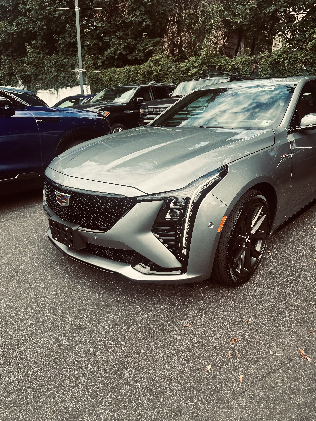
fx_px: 292
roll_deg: -0.5
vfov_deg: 71.6
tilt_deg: -16.0
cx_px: 158
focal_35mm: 24
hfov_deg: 56.8
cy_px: 210
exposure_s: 1/1050
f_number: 1.78
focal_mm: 6.86
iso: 80
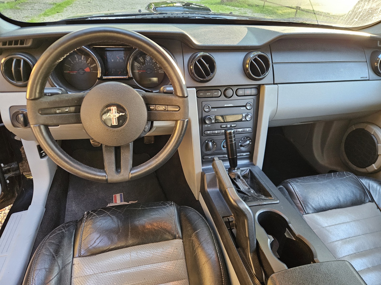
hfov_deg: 73.9
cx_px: 190
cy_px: 142
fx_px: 253
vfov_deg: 58.9
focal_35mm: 23
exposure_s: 1/100
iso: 1000
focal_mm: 5.4
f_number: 1.8
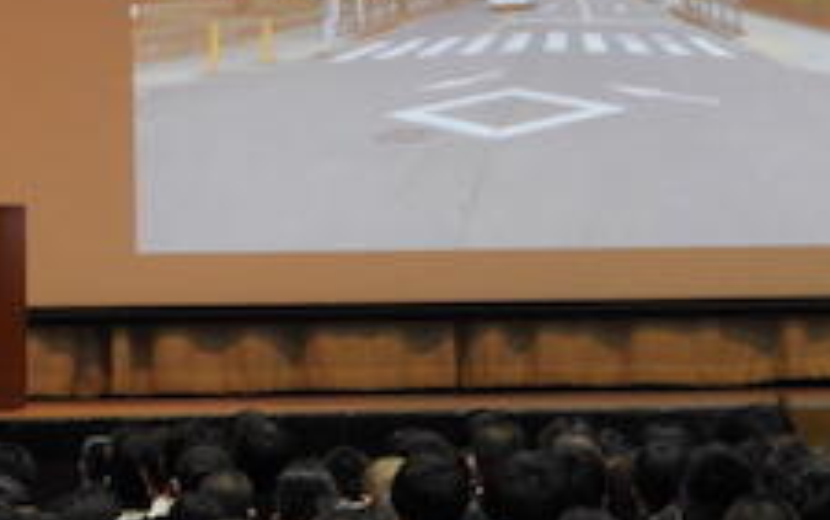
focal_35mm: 320
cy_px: -4
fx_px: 7244
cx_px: 365
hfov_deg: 6.6
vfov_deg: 4.1
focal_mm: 30.5
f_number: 5.2
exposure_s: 1/15
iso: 400
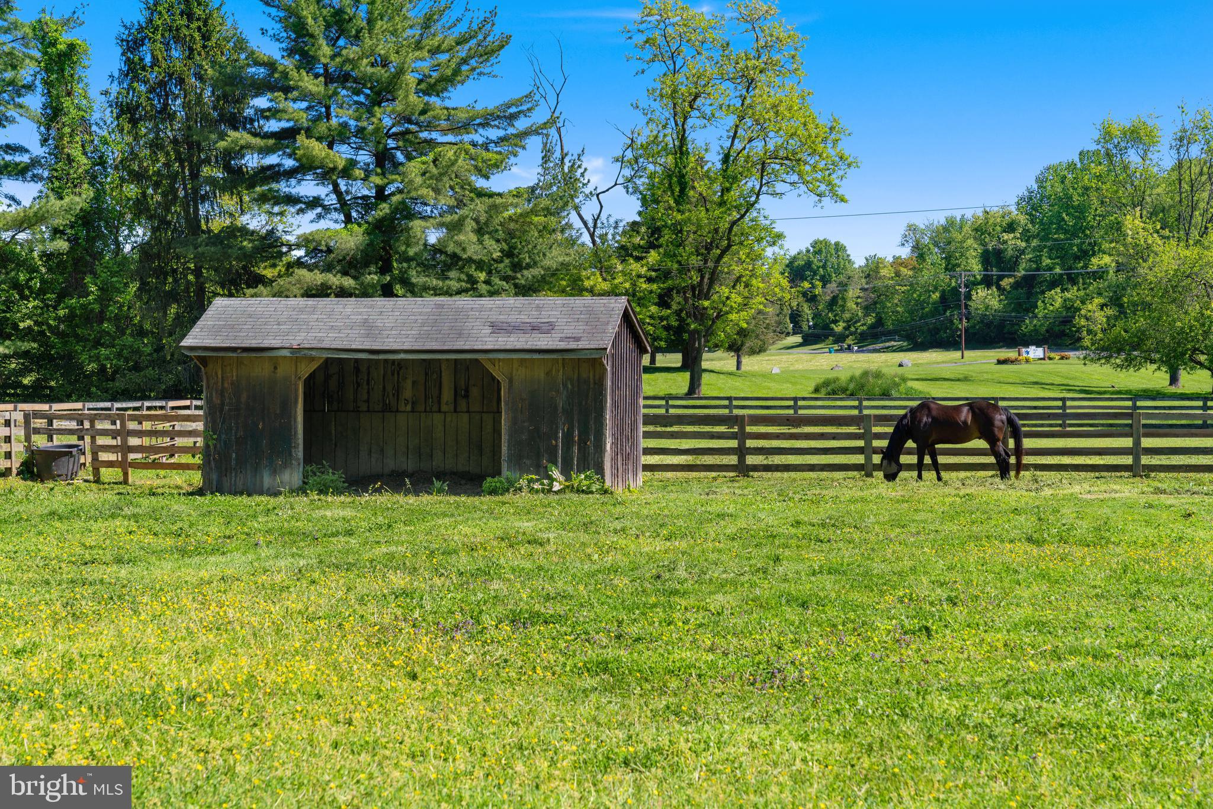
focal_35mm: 70
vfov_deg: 19.5
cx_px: 606
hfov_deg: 28.8
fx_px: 2359
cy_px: 404
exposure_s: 1/200
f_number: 8
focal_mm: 70
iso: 100
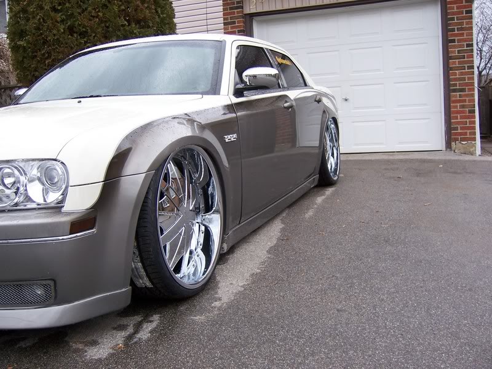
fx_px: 512
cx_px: 246
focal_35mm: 36
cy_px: 184
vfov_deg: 39.7
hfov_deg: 51.4
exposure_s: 1/160
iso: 80
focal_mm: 6.2
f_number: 2.8
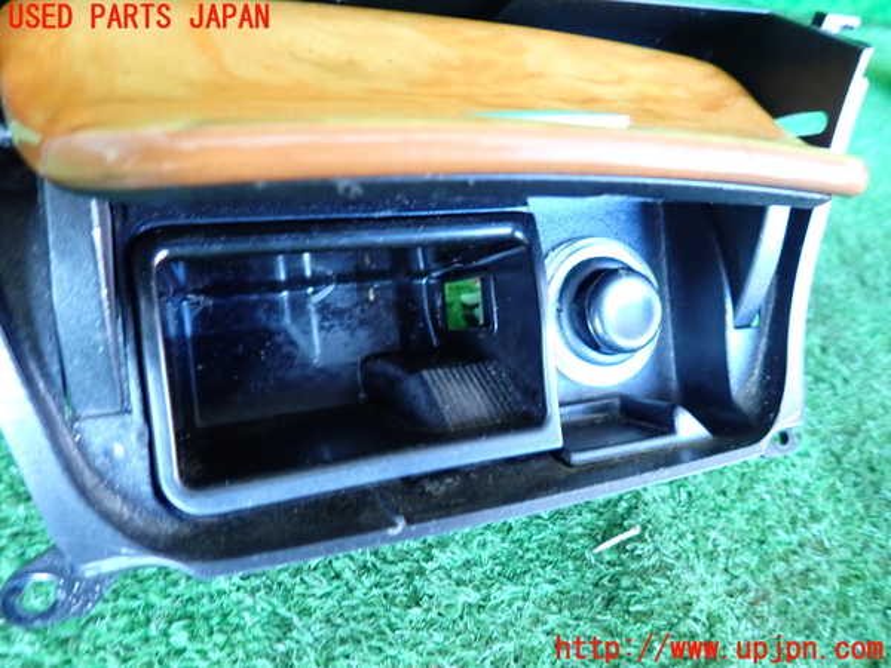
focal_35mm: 25
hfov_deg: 69.4
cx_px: 446
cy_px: 334
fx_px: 643
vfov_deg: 54.9
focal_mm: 4.5
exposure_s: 1/30
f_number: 2
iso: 400
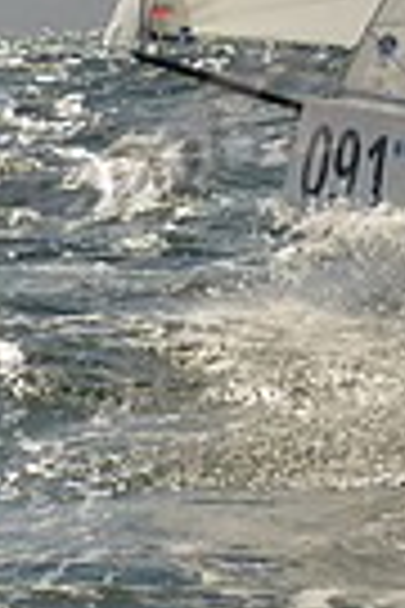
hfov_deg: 4.5
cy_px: -613
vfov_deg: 6.7
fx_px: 5062
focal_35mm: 300
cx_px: 785
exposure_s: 1/1600
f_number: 13
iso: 400
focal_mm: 70
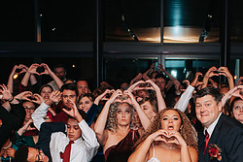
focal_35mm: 88
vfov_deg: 15.2
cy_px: 166
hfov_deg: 23.0
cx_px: 170
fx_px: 594
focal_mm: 35
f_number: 3.5
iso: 1000
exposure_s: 1/200
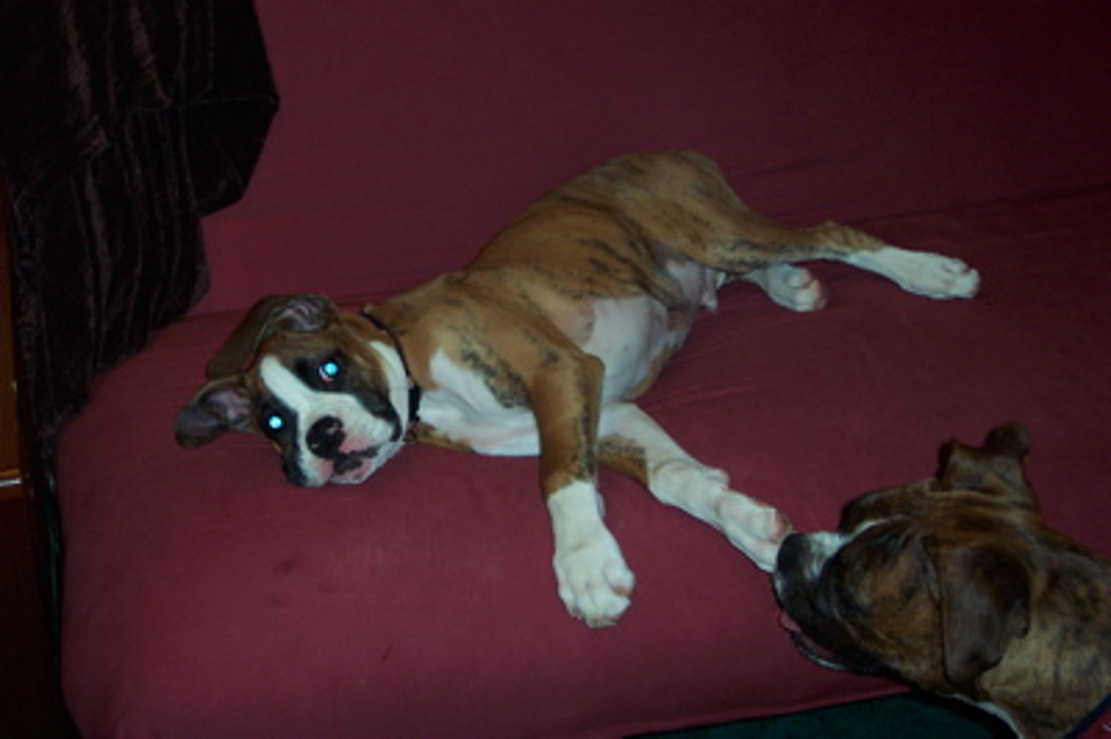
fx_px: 1573
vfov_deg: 26.4
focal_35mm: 51
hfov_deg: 38.9
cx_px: 556
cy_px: 370
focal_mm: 10.7
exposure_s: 1/45
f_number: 3.4
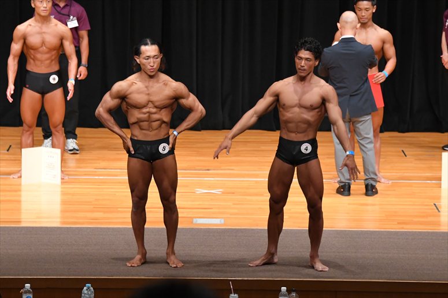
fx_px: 2513
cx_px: 224
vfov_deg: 6.8
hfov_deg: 10.2
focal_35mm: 202
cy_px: 149
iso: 5000
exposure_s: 1/400
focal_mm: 135
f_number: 5.6
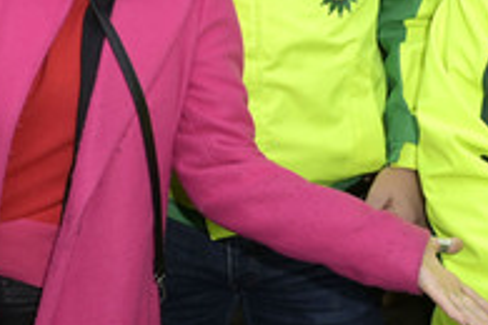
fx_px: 1003
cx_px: 66
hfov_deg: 26.6
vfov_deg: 18.0
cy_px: 12
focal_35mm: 74
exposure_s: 1/250
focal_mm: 32
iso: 1600
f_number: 6.3
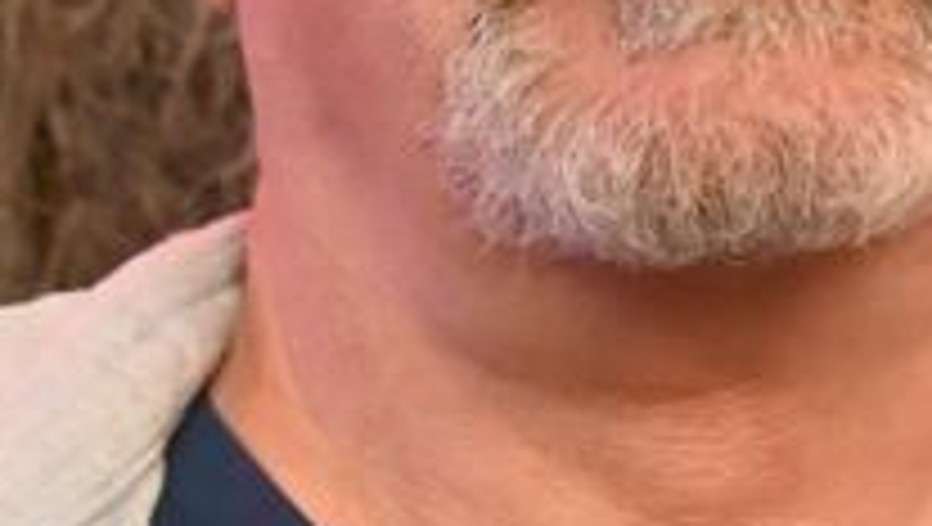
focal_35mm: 220
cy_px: 310
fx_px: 5443
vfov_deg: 5.5
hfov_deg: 8.7
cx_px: 2418
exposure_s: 1/60
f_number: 4
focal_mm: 34
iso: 6400
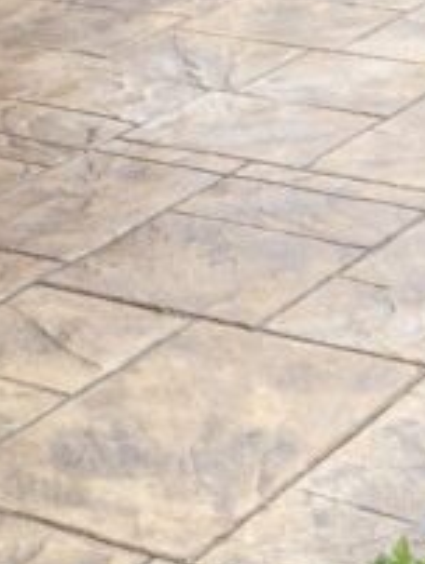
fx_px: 2450
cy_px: 563
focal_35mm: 150
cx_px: 165
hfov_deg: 9.9
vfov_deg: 13.0
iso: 50
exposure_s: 1/736
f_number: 2.4
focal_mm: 4.28
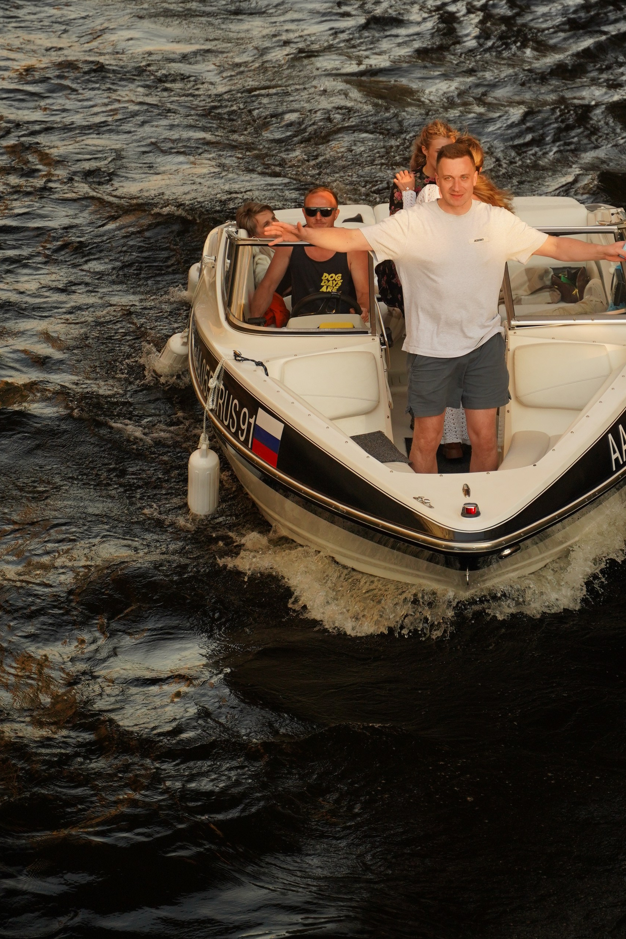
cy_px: 228
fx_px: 3026
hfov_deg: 11.8
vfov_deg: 17.5
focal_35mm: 116
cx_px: 441
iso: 500
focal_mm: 75
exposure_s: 1/500
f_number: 2.8
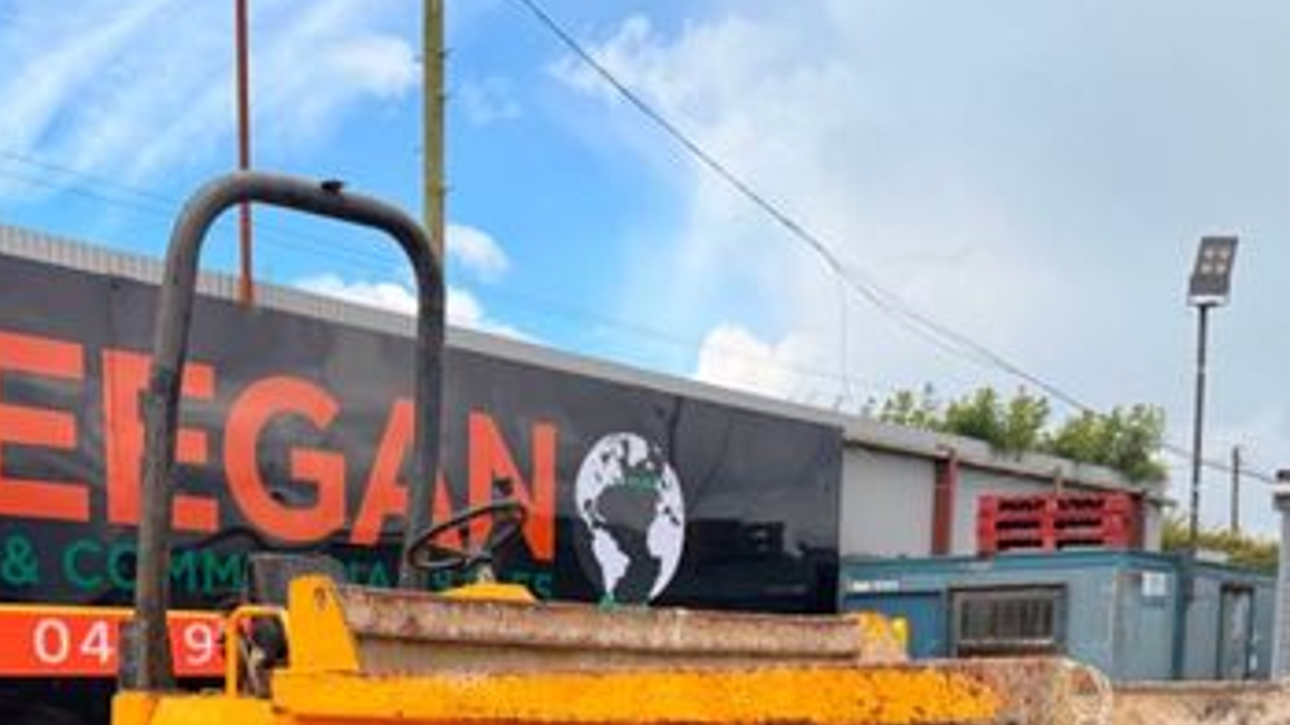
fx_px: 1539
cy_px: 821
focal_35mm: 45
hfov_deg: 45.5
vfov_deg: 24.5
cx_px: 625
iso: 100
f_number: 1.78
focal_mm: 6.76
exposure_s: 1/2370
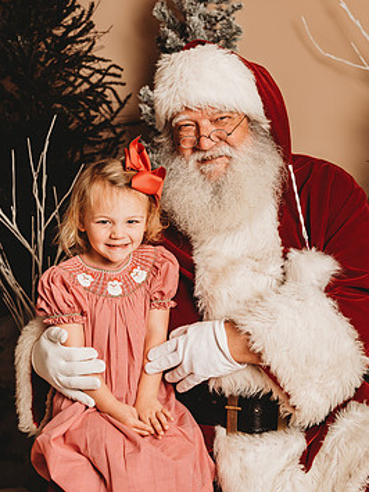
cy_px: 245
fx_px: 953
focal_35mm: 67
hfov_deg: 21.9
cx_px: 189
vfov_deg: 29.0
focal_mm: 55
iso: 100
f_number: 4
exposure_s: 1/160
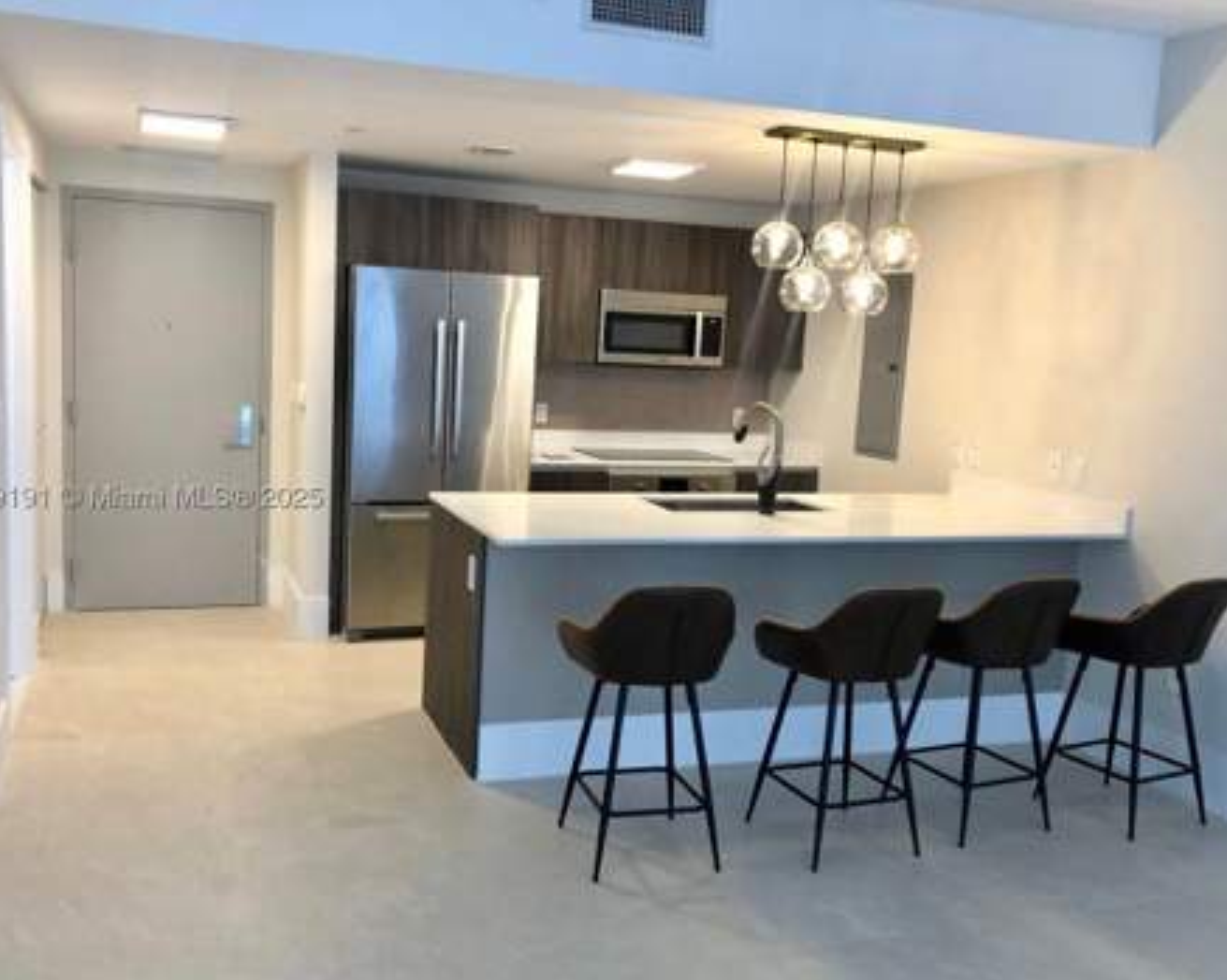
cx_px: 576
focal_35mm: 30
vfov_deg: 48.5
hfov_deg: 58.8
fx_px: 1089
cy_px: 501
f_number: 1.8
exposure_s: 1/30
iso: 32
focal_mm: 4
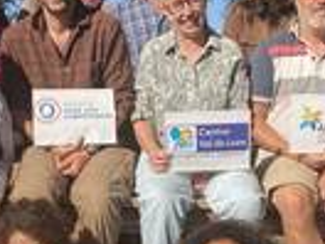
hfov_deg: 23.0
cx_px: 160
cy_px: 175
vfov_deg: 17.3
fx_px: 798
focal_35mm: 85
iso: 20
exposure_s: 1/1736
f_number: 1.8
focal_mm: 3.99
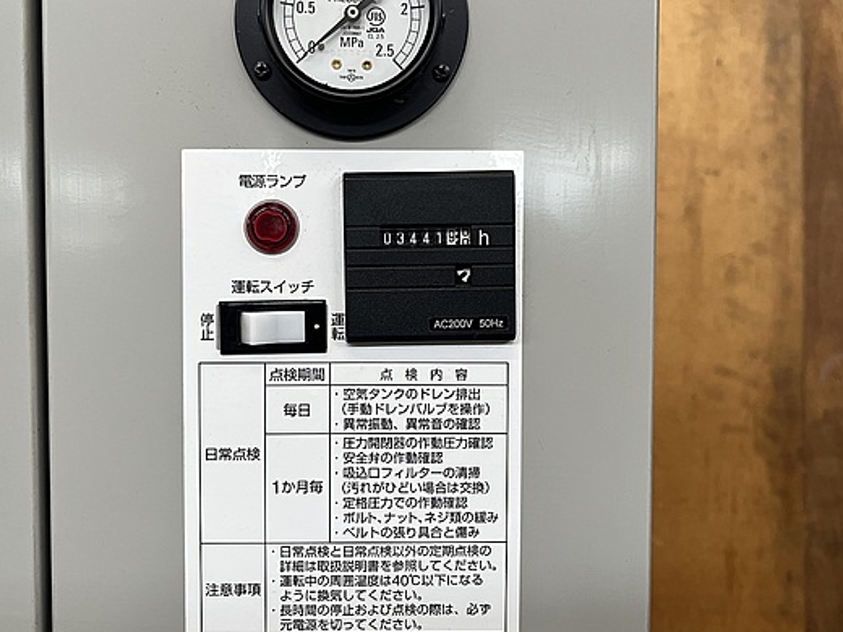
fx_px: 779
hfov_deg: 56.7
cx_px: 378
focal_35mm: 32
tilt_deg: -3.6
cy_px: 280
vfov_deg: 44.1
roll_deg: +0.5
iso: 100
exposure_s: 1/121
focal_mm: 5.1
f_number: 1.6
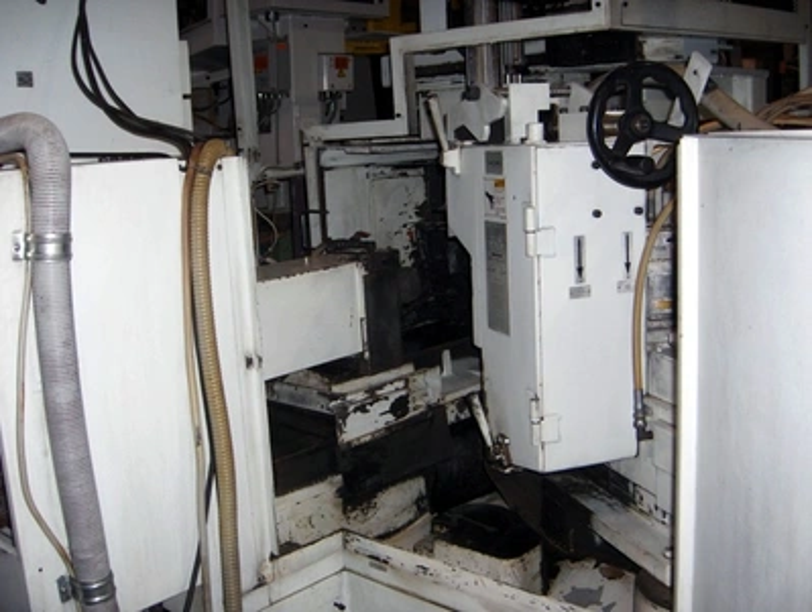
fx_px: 917
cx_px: 406
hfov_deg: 47.8
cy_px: 306
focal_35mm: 39
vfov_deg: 36.9
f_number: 2.8
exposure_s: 1/60
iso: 100
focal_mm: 8
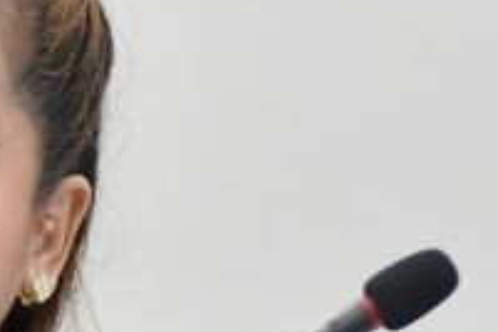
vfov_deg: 1.9
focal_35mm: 722
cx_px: -136
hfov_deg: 2.9
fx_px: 9987
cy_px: 462
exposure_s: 1/60
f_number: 5.3
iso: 3200
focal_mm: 95
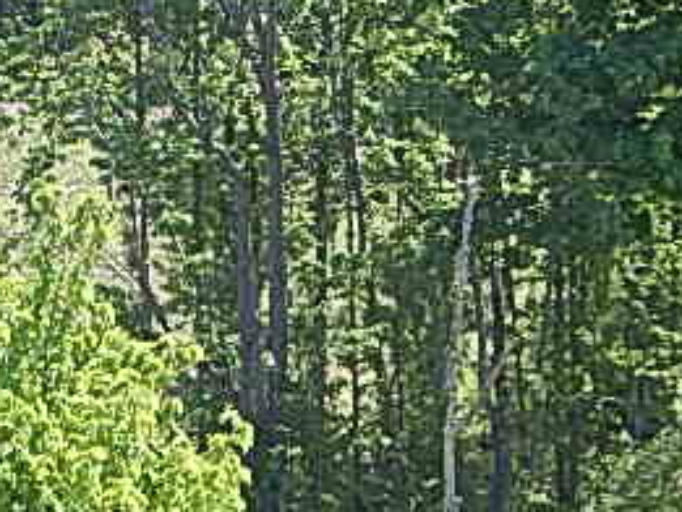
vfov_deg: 6.5
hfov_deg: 8.6
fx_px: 4494
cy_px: 222
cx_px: 29
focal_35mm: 228
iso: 125
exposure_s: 1/200
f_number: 4.4
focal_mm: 16.6
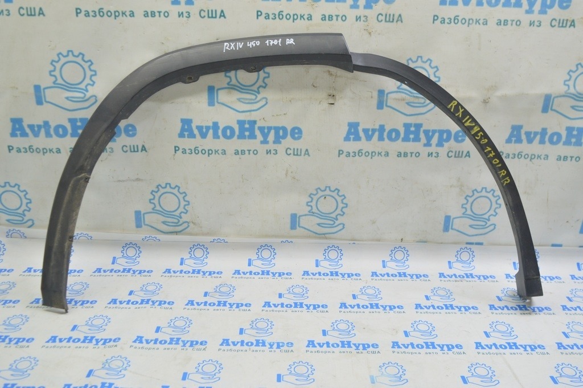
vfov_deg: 38.3
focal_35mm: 34
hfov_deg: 55.1
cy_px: 194
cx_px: 292
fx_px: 558
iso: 400
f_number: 5.6
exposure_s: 1/20
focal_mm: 23
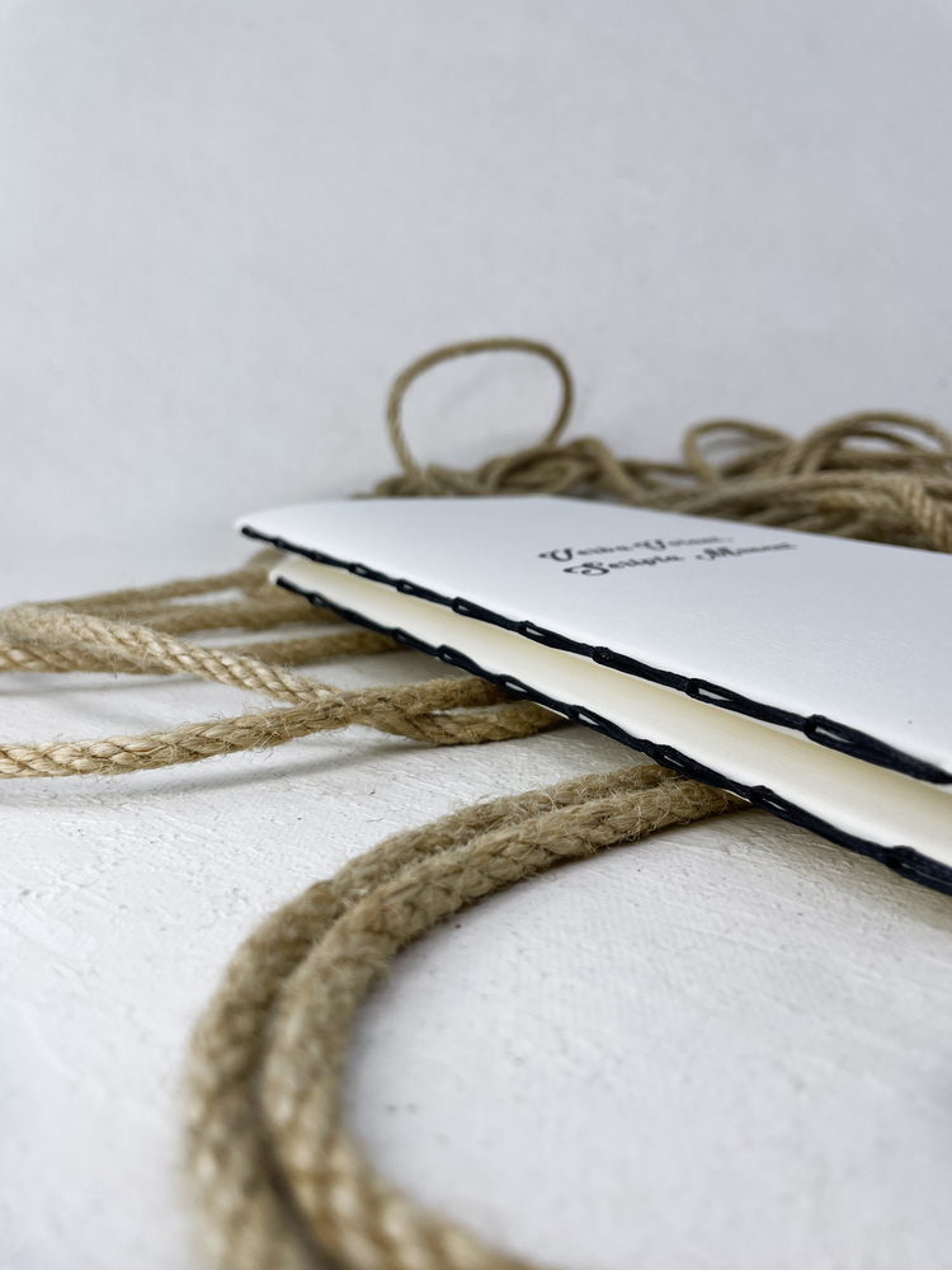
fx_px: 953
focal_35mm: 26
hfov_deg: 53.1
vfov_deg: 67.3
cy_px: 635
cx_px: 476
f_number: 1.6
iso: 32
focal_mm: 4.2
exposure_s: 1/947
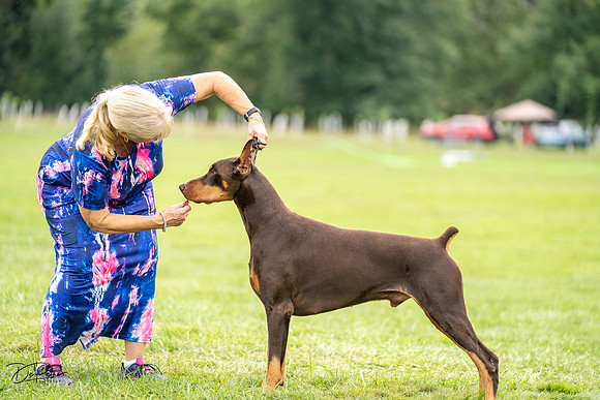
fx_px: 2596
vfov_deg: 8.8
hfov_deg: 13.2
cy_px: 200
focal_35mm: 156
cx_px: 300
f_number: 2.8
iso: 200
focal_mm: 146
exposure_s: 1/800
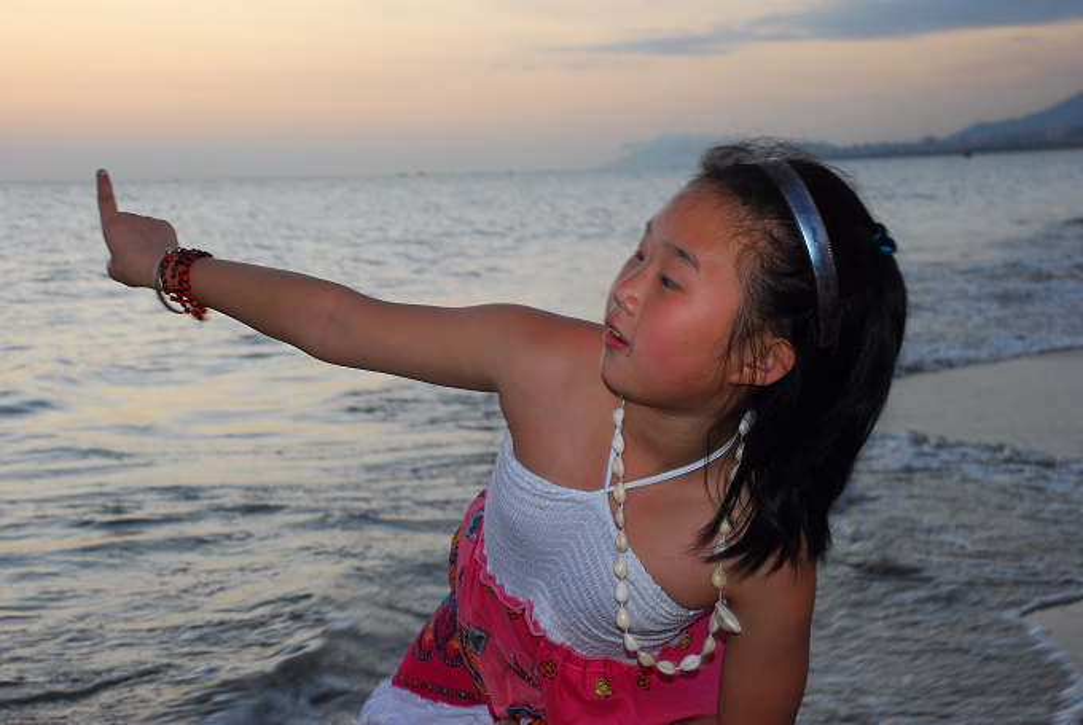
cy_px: 362
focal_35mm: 60
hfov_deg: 33.4
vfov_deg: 22.7
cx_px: 542
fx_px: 1807
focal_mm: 40
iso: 320
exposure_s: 1/30
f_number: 6.7
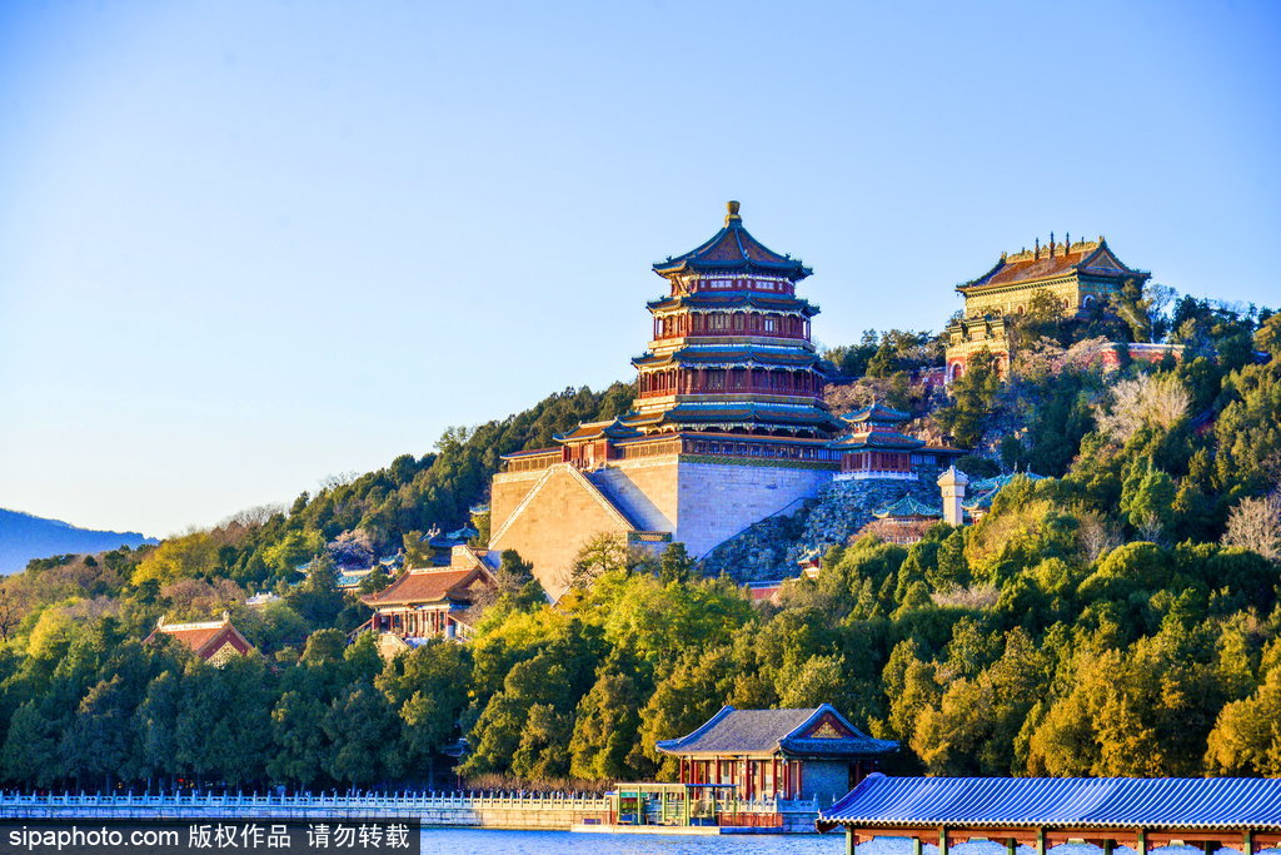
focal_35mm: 120
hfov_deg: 17.1
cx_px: 640
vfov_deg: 11.4
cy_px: 428
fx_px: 4270
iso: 400
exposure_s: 1/640
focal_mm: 120
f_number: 5.6
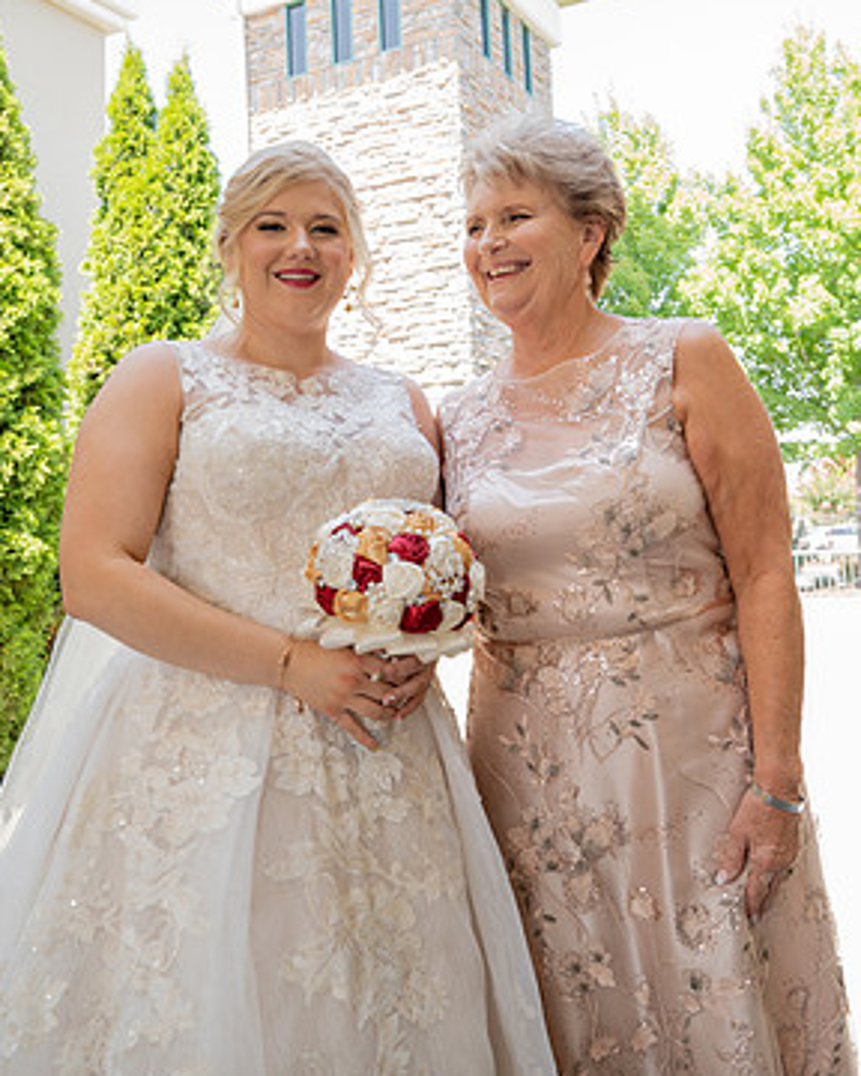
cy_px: 448
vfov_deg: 52.6
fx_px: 1083
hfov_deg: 43.3
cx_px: 416
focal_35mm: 34
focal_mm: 29
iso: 640
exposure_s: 1/200
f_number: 5
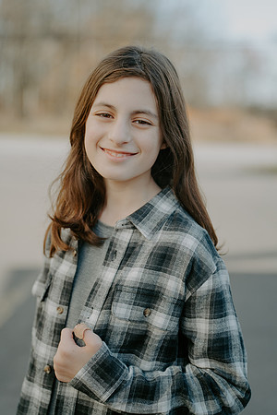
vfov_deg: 31.0
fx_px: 750
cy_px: 208
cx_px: 138
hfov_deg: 20.9
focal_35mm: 65
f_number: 2.5
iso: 100
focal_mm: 65
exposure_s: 1/320
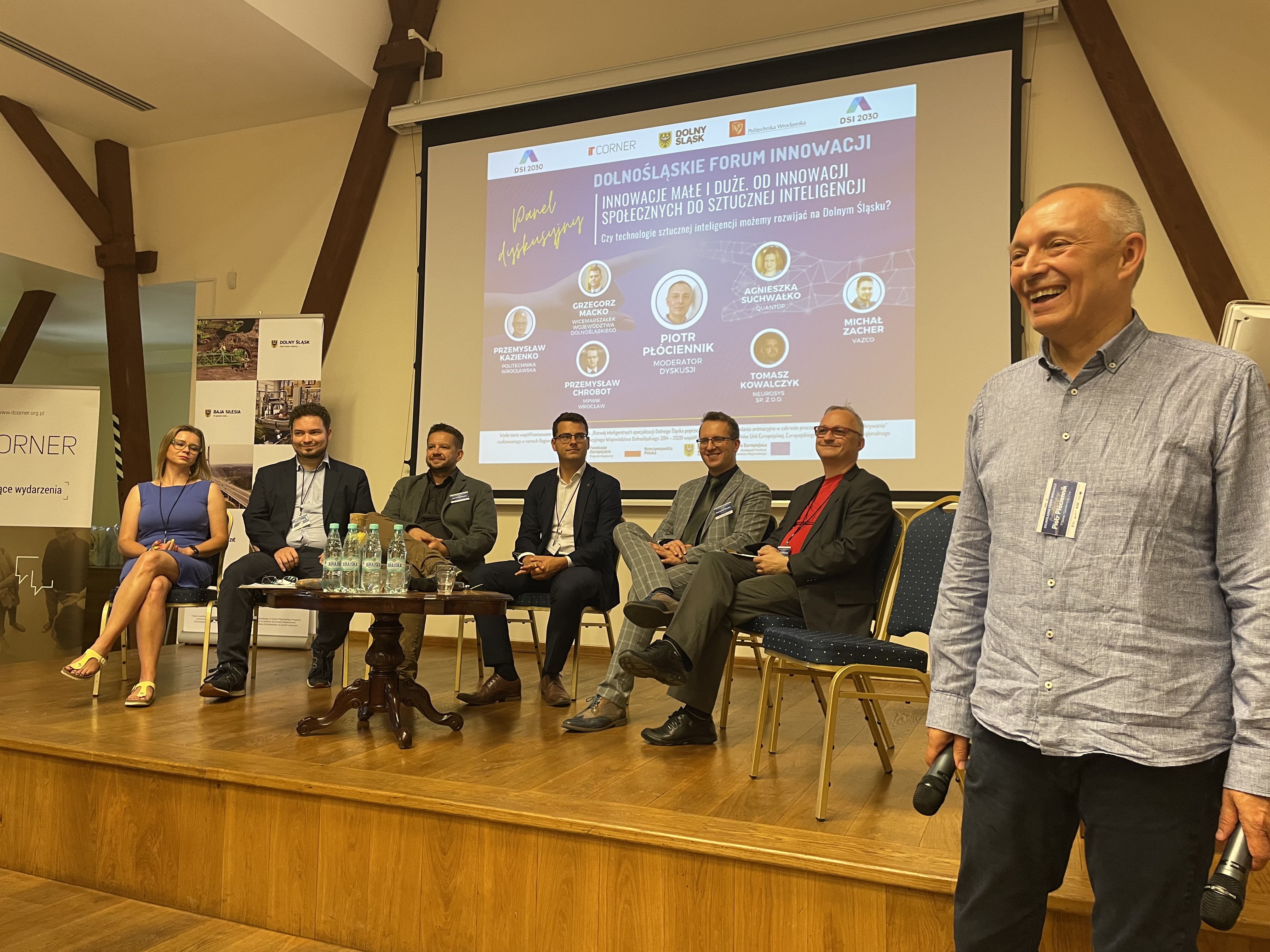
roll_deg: -0.7
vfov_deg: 53.1
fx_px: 954
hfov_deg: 67.3
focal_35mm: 26
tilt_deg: +4.7
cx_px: 635
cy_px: 476
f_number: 1.6
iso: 100
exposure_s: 1/50
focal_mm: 4.2
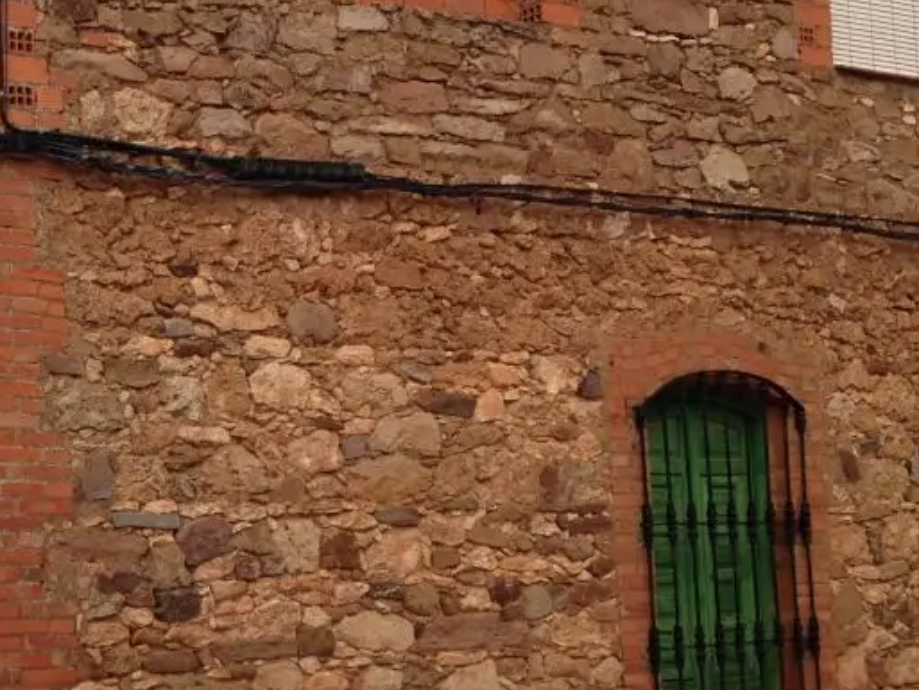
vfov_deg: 17.6
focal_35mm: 84
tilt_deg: +7.9
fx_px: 2231
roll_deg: +0.1
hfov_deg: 22.2
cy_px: 388
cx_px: -47
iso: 50
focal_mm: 4.12
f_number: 2.4
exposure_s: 1/589
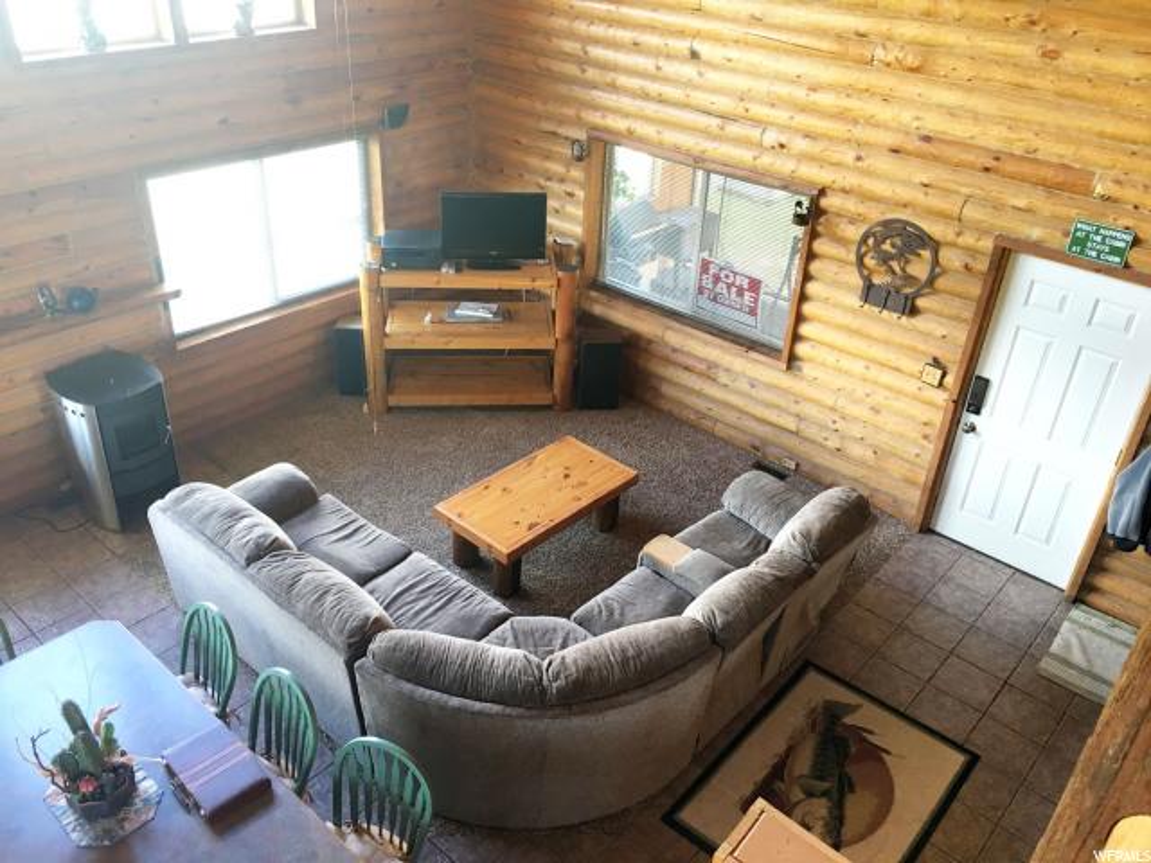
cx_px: 576
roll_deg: -1.4
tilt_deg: -31.5
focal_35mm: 29
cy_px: 432
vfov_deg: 48.2
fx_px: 964
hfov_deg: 61.7
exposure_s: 1/15
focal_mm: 4.15
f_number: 2.2
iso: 25
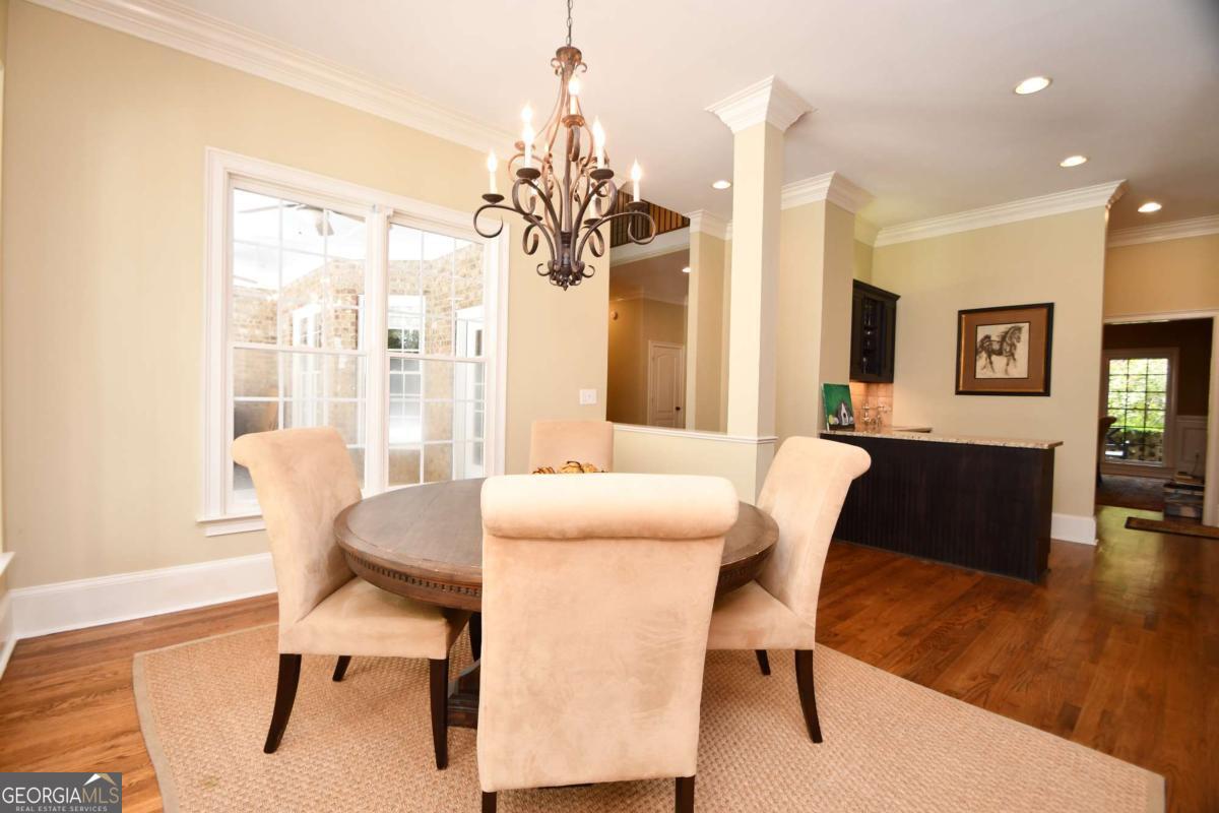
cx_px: 610
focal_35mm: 15
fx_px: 508
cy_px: 406
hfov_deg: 100.4
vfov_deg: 77.3
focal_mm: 10
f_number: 4
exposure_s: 1/60
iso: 280
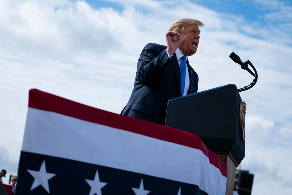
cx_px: 146
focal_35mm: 100
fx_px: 811
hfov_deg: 20.4
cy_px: 98
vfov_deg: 13.7
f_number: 4.5
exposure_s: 1/4000
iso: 400
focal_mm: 100
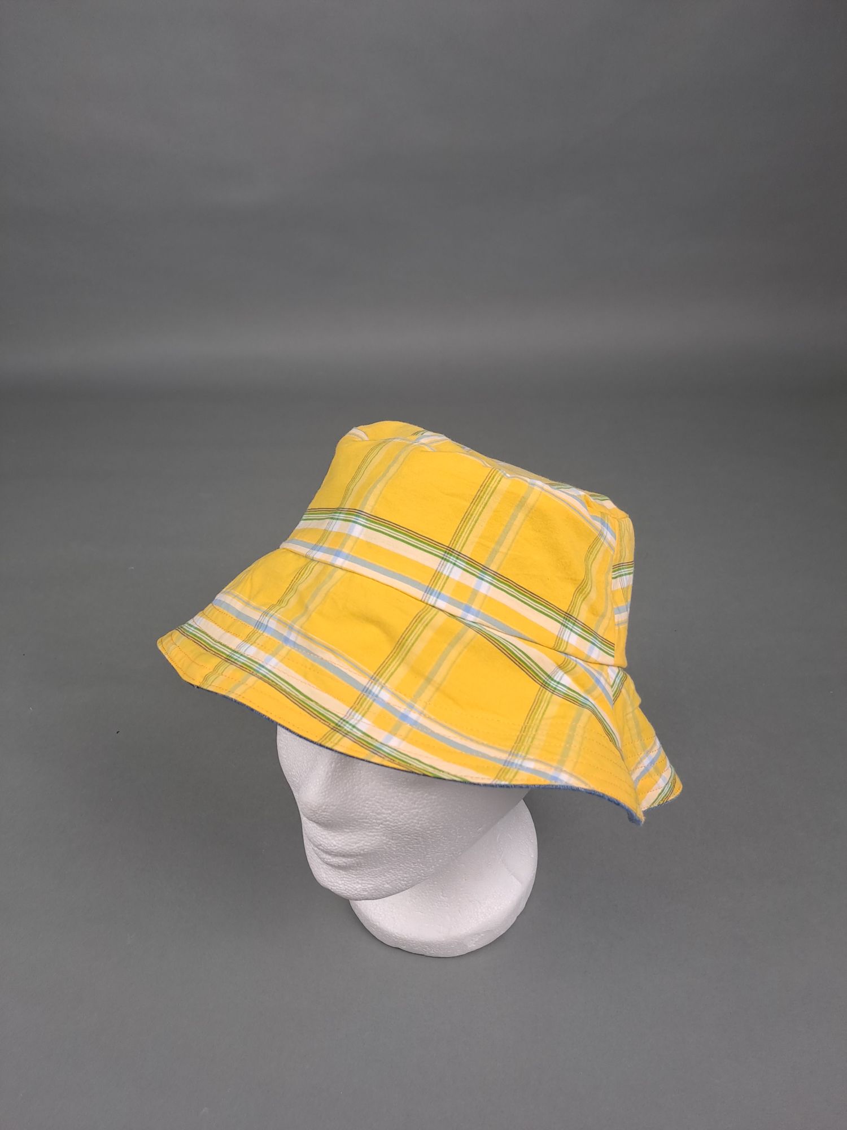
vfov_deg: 69.4
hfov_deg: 54.9
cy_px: 565
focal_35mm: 25
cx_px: 424
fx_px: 816
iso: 50
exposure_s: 1/50
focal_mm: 4.65
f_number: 1.8
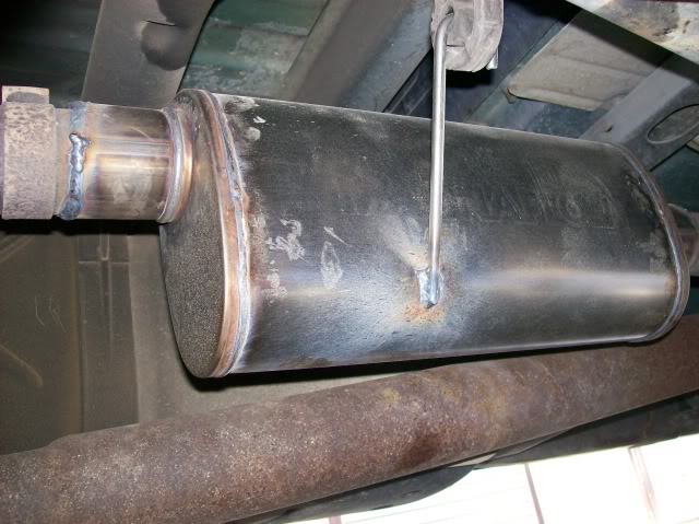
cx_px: 350
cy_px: 262
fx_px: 726
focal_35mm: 36
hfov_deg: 51.4
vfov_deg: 39.6
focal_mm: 6
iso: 80
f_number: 2.7
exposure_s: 1/64
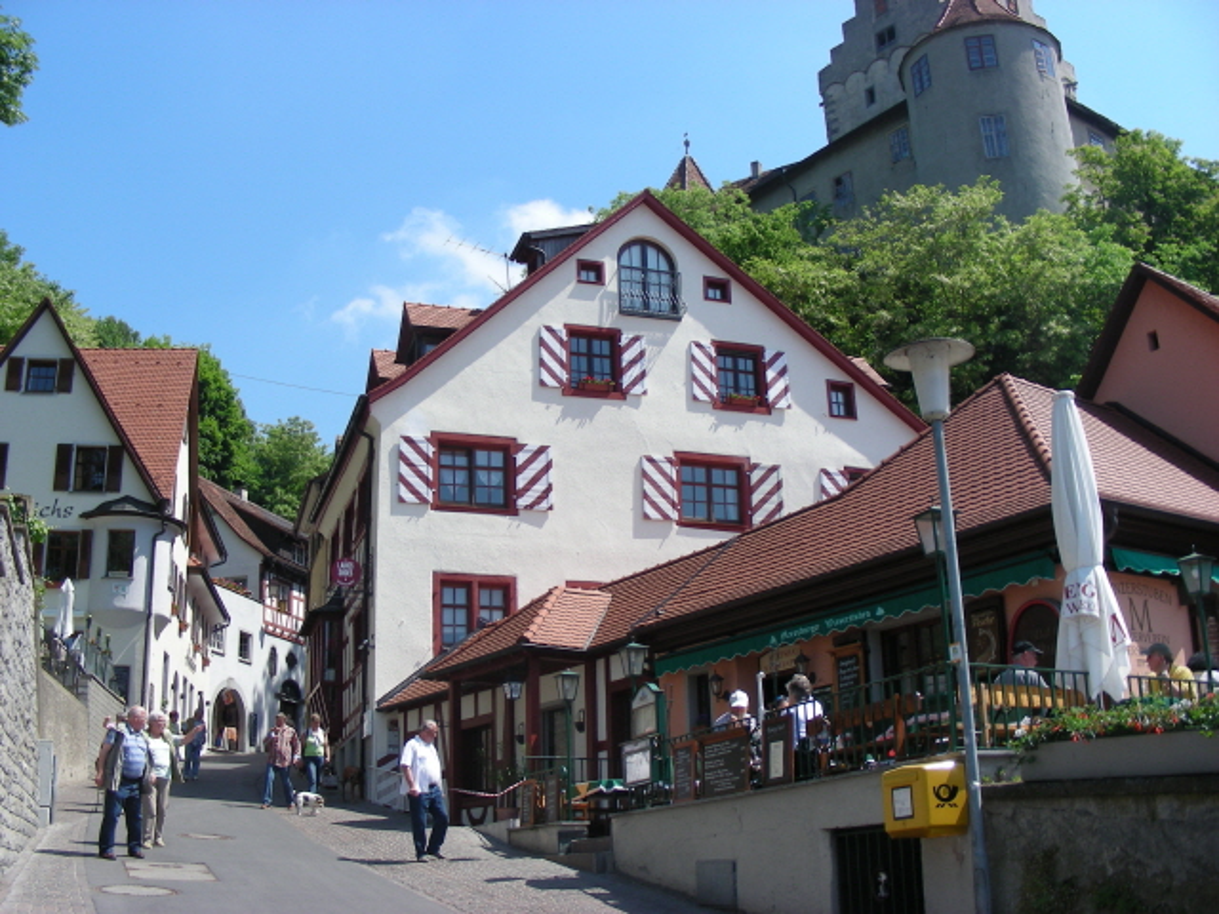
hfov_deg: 49.0
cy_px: 457
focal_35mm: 38
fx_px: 1338
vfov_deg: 37.7
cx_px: 610
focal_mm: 6.3
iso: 50
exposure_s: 1/385
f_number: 4
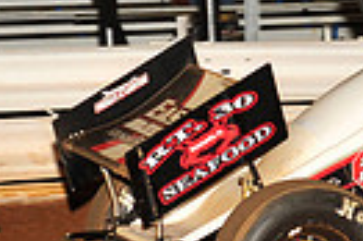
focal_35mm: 408
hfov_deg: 5.0
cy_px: -8
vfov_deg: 3.4
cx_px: 521
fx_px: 4109
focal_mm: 92
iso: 800
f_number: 6.3
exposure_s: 1/320
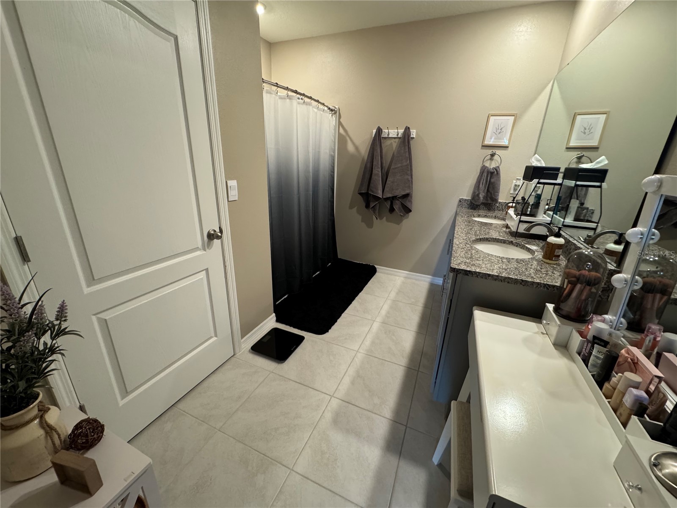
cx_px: 338
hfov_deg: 102.1
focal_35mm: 14
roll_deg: -1.1
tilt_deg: -19.1
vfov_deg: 85.7
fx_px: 274
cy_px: 254
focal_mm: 2.22
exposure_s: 1/60
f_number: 2.2
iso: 400
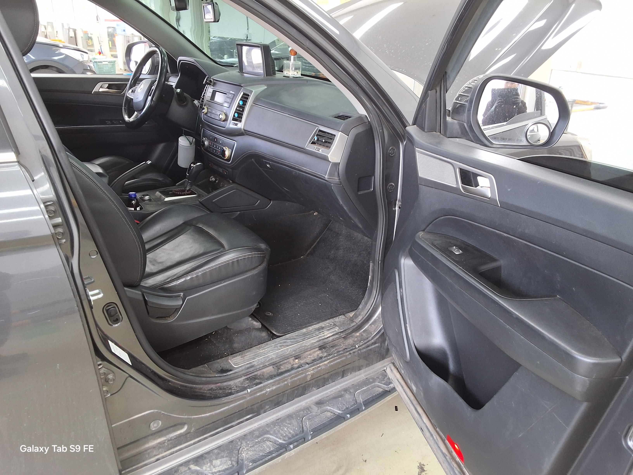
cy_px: 238
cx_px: 316
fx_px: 512
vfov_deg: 49.7
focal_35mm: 28
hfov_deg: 63.4
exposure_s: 1/40
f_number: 1.9
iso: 50
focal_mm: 2.91
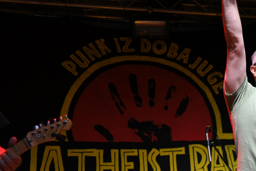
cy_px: 75
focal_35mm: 82
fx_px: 583
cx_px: 200
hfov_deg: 24.4
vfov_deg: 16.7
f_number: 4
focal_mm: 50
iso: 2000
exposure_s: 1/400
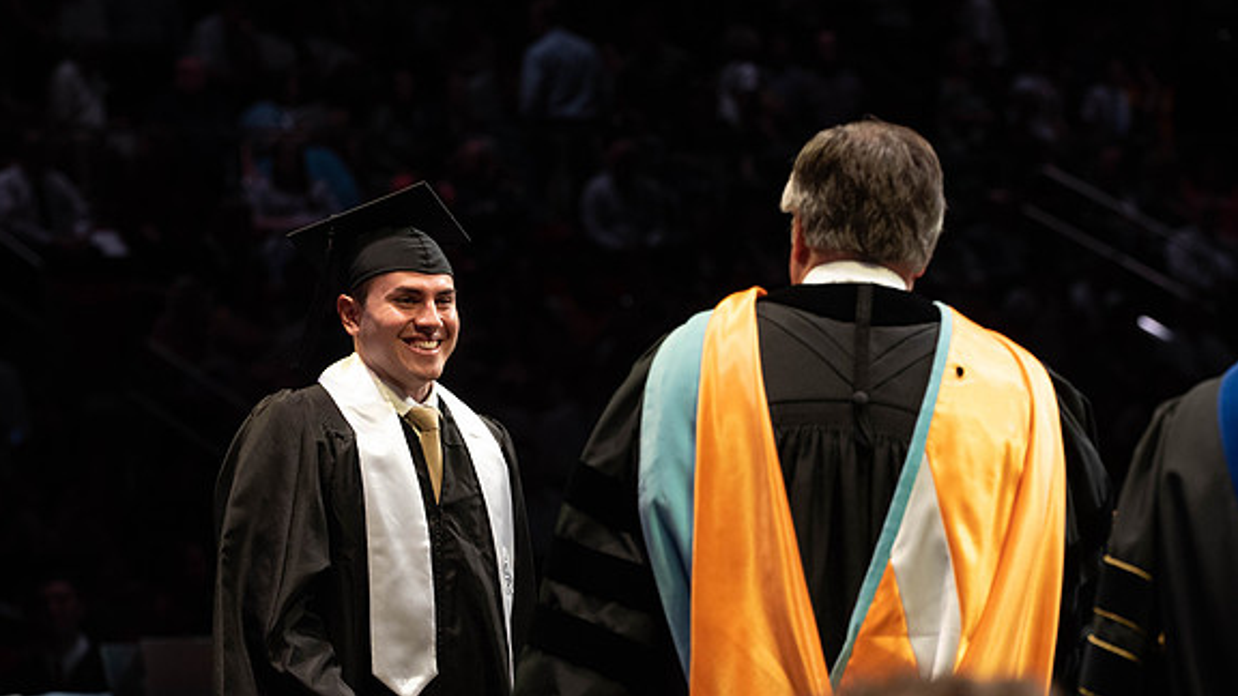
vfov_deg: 8.0
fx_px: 4957
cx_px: 541
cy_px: 369
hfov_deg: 14.2
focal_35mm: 151
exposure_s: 1/320
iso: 1600
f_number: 4.5
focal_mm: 125
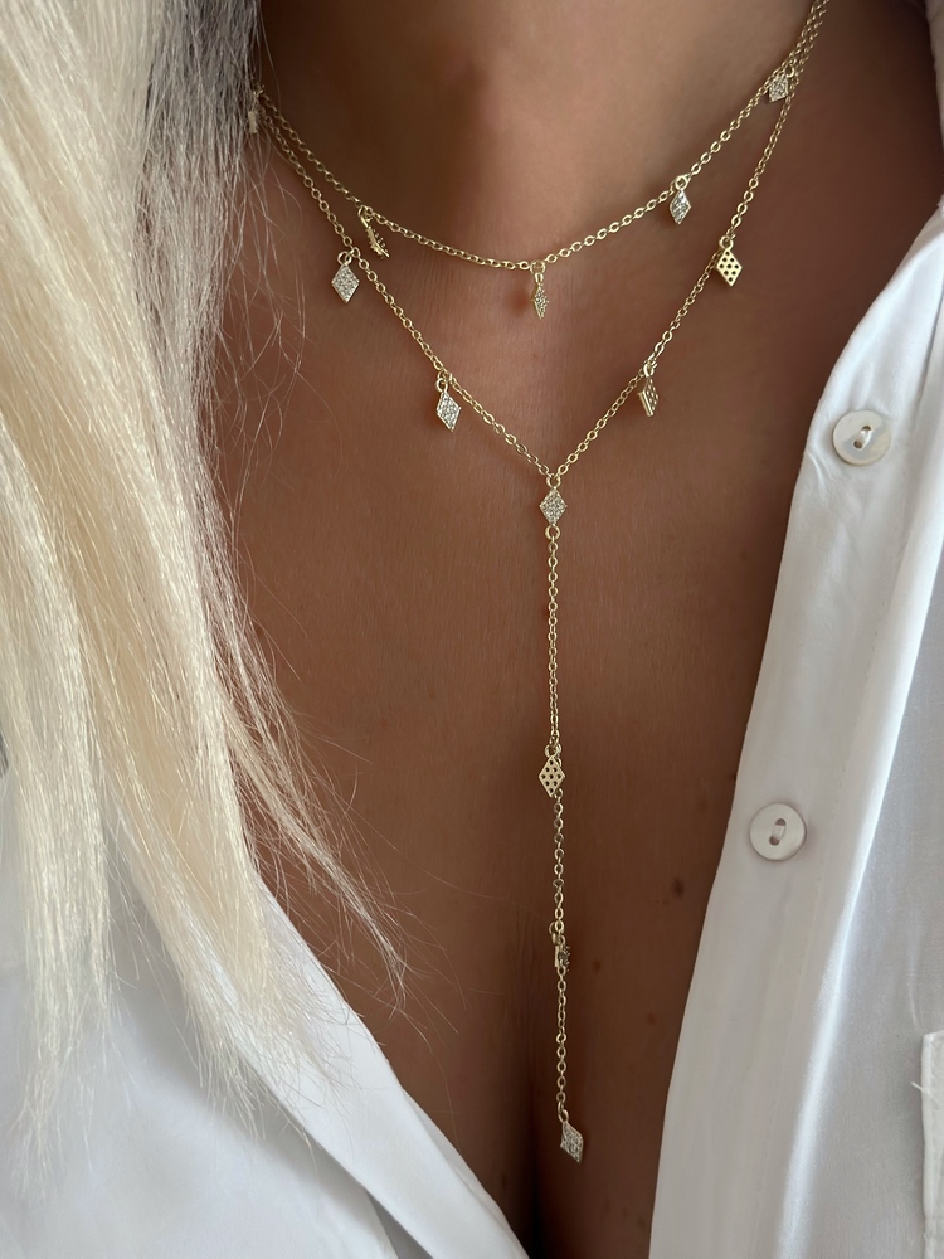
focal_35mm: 48
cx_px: 472
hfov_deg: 30.3
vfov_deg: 39.7
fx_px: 1745
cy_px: 630
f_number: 1.78
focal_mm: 6.86
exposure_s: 1/40
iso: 500
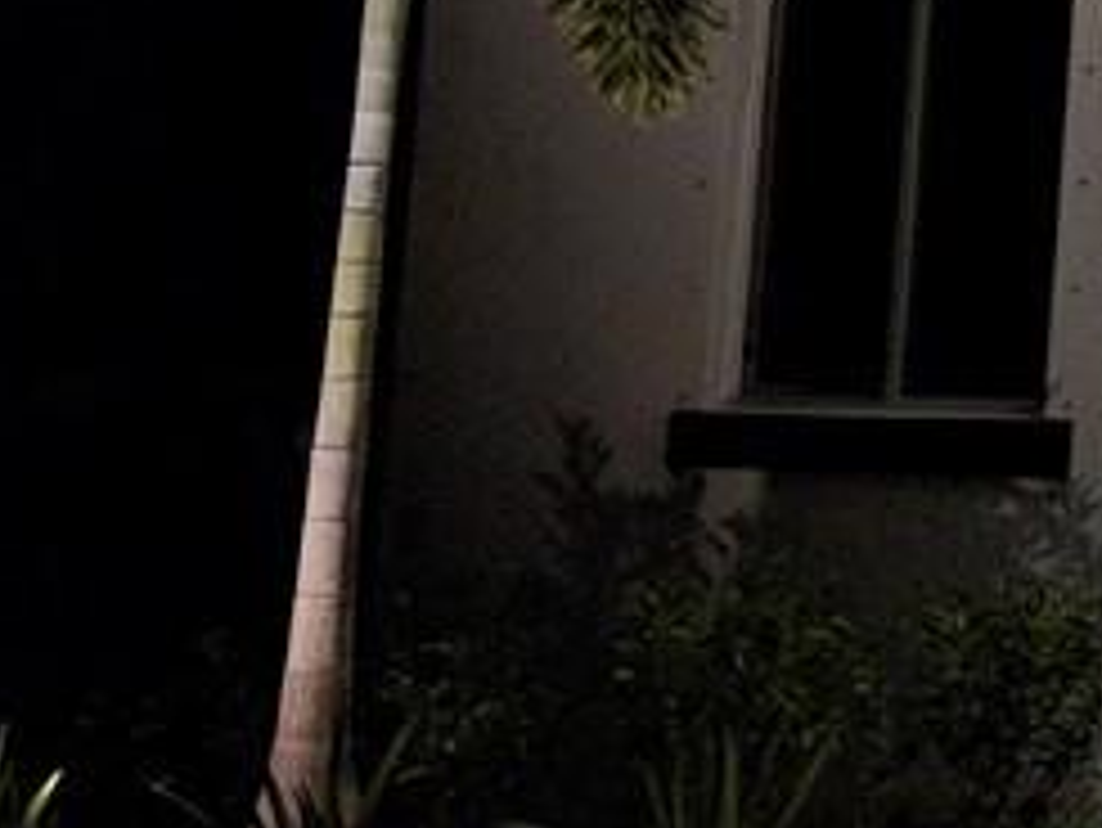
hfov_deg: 15.3
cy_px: -176
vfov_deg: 12.8
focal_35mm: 113
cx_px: 1894
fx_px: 3599
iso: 400
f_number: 1.8
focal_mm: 4.44
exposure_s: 1/40.1
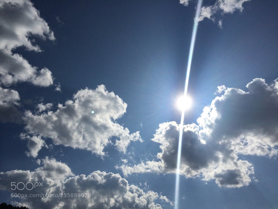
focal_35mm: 30
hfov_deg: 60.0
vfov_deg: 46.8
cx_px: 139
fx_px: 241
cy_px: 104
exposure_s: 1/41667
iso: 64
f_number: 2.2
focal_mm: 4.12
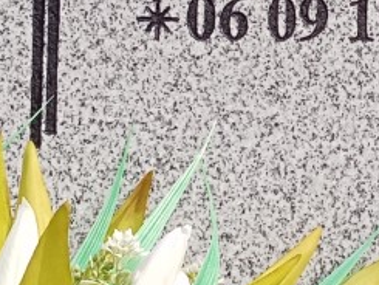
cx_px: 384
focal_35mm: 113
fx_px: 1238
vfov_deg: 13.0
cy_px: 0
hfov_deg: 17.0
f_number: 2
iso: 100
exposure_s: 1/787
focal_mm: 2.79
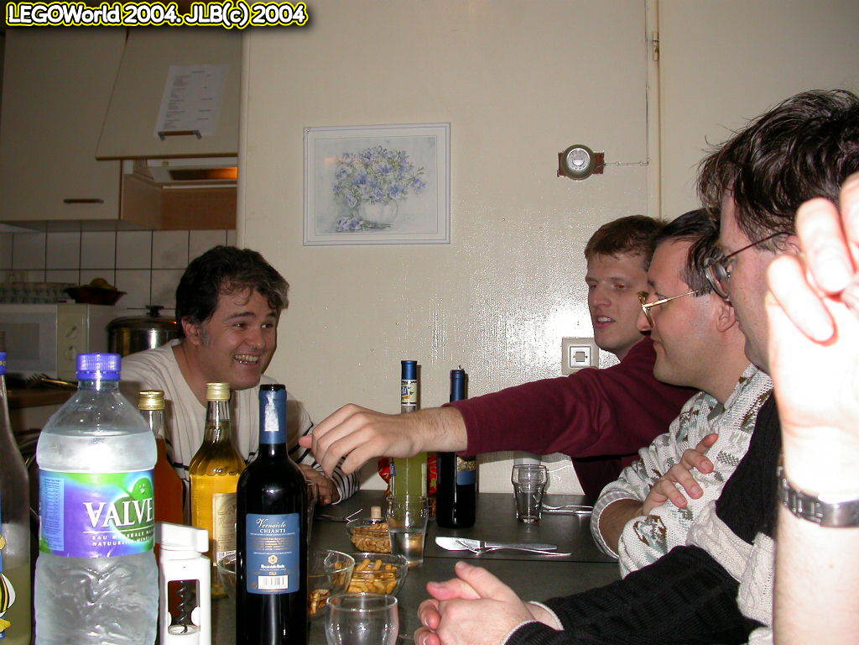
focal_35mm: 38
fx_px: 943
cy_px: 322
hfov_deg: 49.0
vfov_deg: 37.7
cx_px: 430
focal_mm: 7.85
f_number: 2.6
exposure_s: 1/60
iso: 100
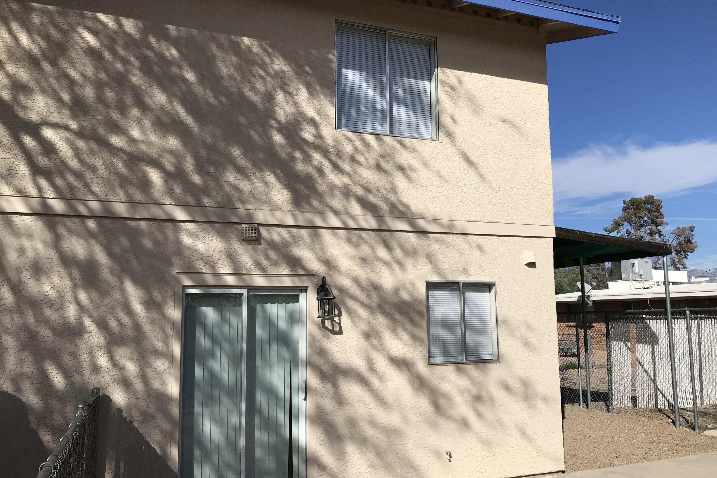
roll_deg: +0.7
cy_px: 243
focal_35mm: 30
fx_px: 597
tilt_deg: +7.1
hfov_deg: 61.9
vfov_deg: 43.6
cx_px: 369
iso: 20
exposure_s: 1/5319
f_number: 1.8
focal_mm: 3.99
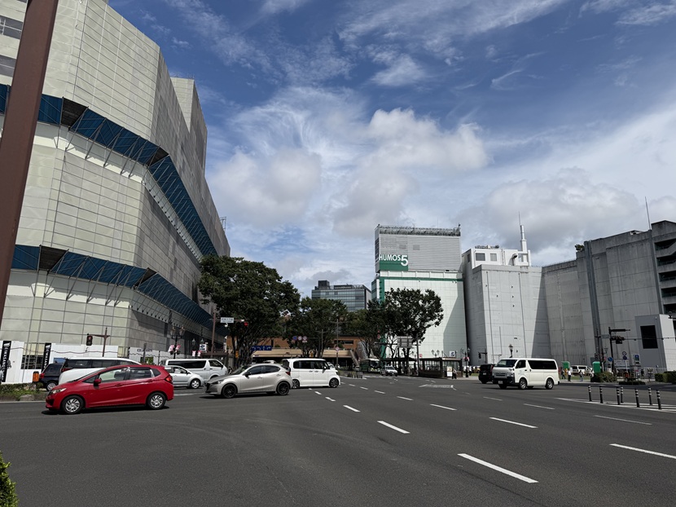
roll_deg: -0.6
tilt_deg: +12.7
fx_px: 469
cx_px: 338
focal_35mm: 24
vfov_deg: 56.8
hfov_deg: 71.6
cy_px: 254
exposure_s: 1/9091
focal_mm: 6.76
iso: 80
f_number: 1.78
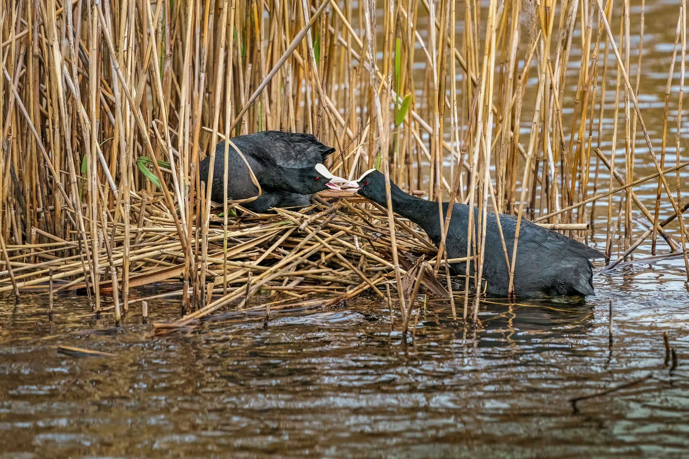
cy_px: 230
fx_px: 11482
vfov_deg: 2.3
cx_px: 344
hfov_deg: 3.4
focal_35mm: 600
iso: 1000
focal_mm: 600
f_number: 8
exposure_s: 1/2000
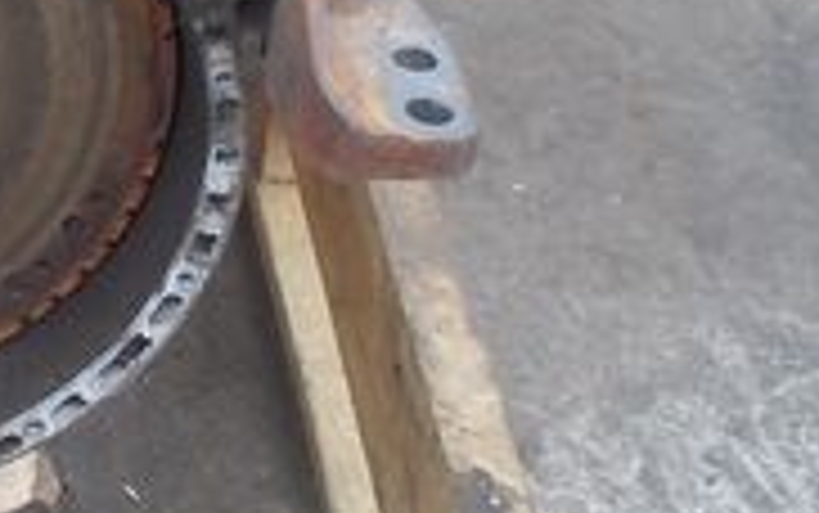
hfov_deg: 18.0
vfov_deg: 11.8
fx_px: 2412
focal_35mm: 108
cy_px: -140
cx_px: -243
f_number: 3.3
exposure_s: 1/160
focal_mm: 4.1
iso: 80
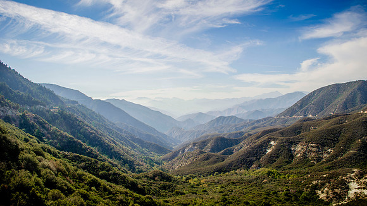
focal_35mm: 28
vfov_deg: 41.2
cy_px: 102
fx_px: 275
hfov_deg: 67.5
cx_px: 184
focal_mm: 18
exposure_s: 1/125
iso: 100
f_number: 11
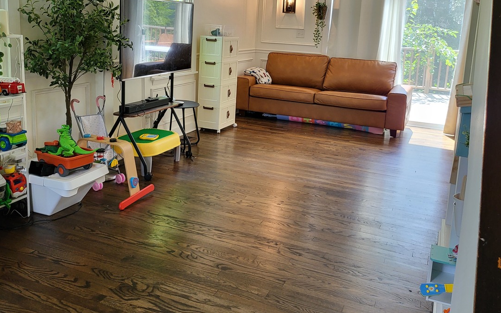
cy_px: 107
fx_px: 464
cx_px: 237
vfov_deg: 36.9
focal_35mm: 34
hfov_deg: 56.7
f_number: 1.8
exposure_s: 1/120
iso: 125
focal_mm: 5
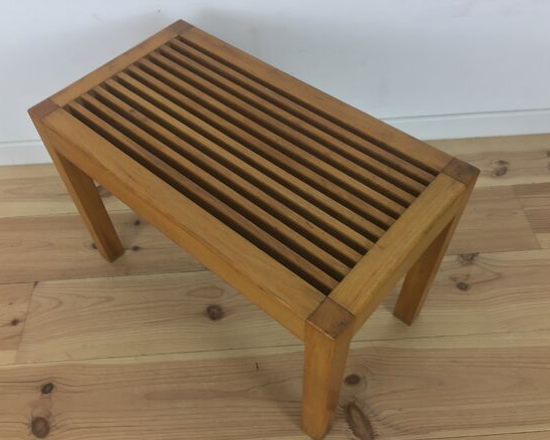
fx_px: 504
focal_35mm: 31
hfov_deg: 57.2
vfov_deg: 47.1
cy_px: 224
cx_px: 263
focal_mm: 4.15
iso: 40
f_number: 2.2
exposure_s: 1/33
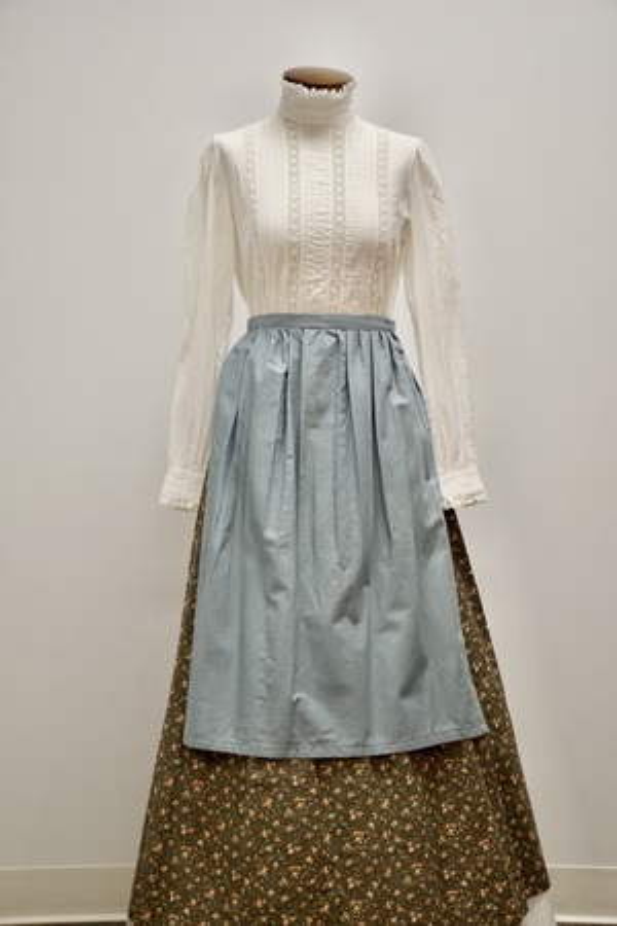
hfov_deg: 25.8
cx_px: 308
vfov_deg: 37.9
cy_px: 463
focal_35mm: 52
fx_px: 1350
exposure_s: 1/200
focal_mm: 35
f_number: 4.2
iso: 1600
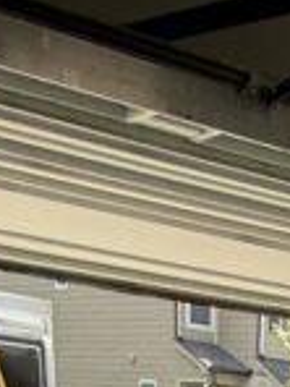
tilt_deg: -37.4
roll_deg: -5.3
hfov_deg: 14.9
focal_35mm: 97
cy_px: 1281
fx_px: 1084
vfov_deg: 10.2
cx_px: 300
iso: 64
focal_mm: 2.22
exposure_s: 1/502
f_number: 2.2
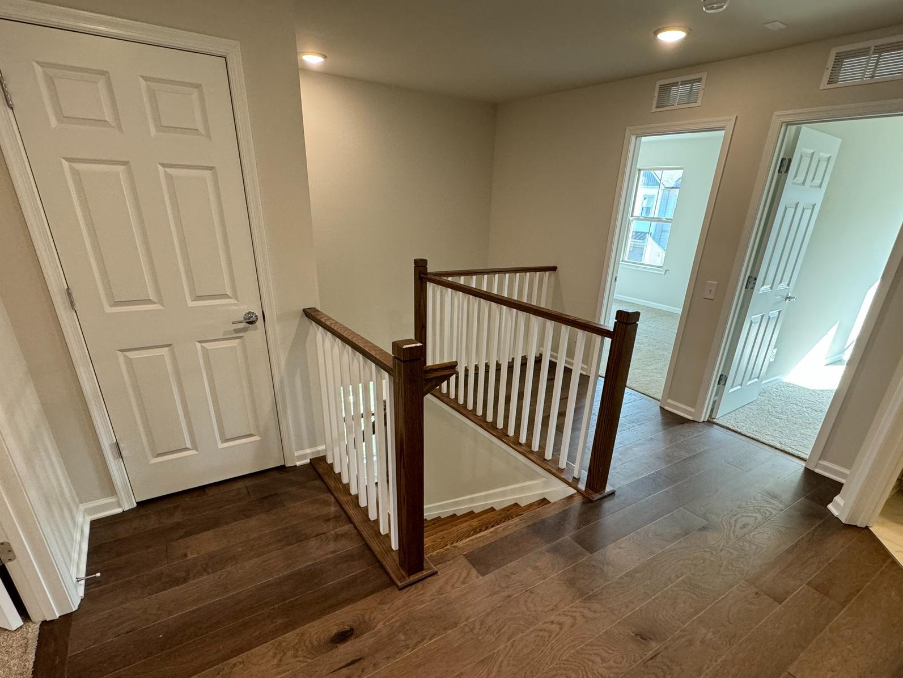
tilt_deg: -24.9
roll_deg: -2.6
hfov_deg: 87.7
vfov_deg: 70.7
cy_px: 413
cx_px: 466
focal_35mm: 18
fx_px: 470
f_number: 2.2
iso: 250
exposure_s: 1/120
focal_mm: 2.22
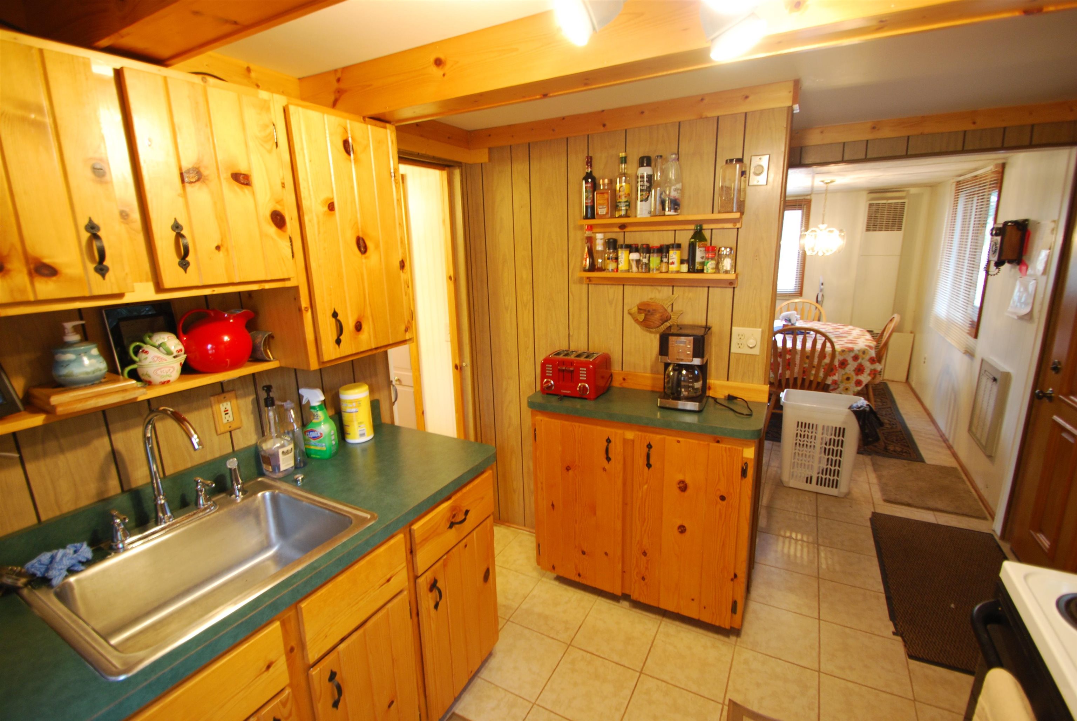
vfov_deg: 72.2
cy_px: 360
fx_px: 494
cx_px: 538
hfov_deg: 94.9
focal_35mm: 16
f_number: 3.8
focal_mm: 11
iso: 400
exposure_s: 1/13
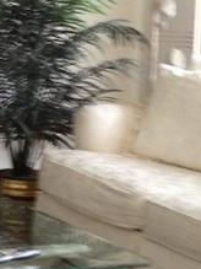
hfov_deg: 8.4
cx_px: -245
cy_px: 88
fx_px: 1271
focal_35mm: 164
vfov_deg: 12.0
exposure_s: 1/20
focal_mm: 4.28
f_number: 2.4
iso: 80
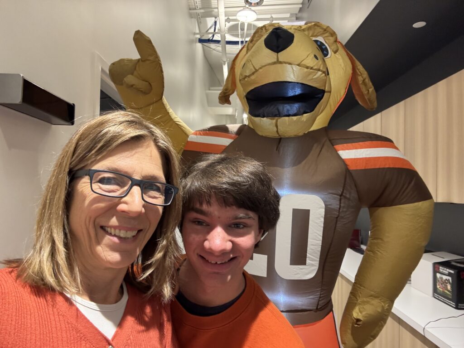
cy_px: 174
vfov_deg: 58.9
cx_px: 232
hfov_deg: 73.9
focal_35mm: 23
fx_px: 308
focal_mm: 2.69
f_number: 1.9
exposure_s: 1/40
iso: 200
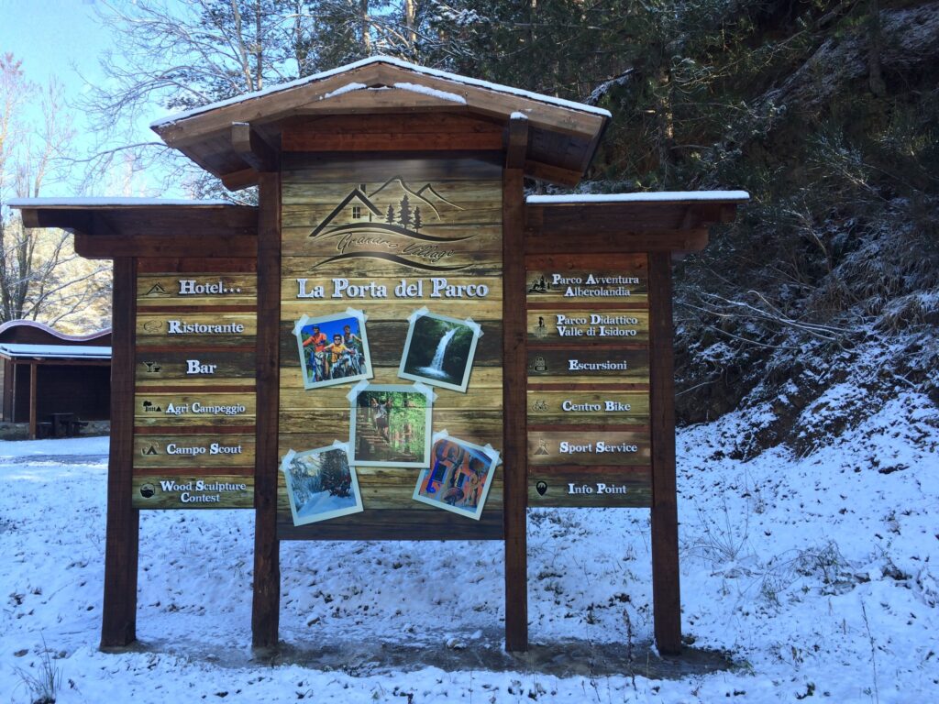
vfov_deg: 48.2
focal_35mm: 29
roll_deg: +1.6
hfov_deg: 61.7
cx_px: 470
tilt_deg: +3.8
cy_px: 352
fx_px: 787
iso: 32
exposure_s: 1/376
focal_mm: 4.15
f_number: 2.2
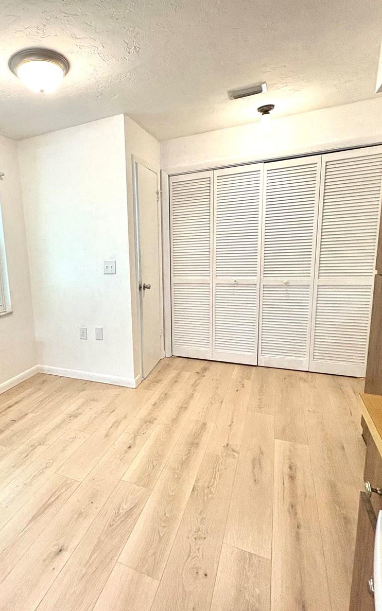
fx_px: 333
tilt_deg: -10.9
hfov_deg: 56.8
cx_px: 97
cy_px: 305
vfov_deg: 85.1
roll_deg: +3.2
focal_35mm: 20
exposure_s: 1/120
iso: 320
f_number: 2.2
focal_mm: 2.22
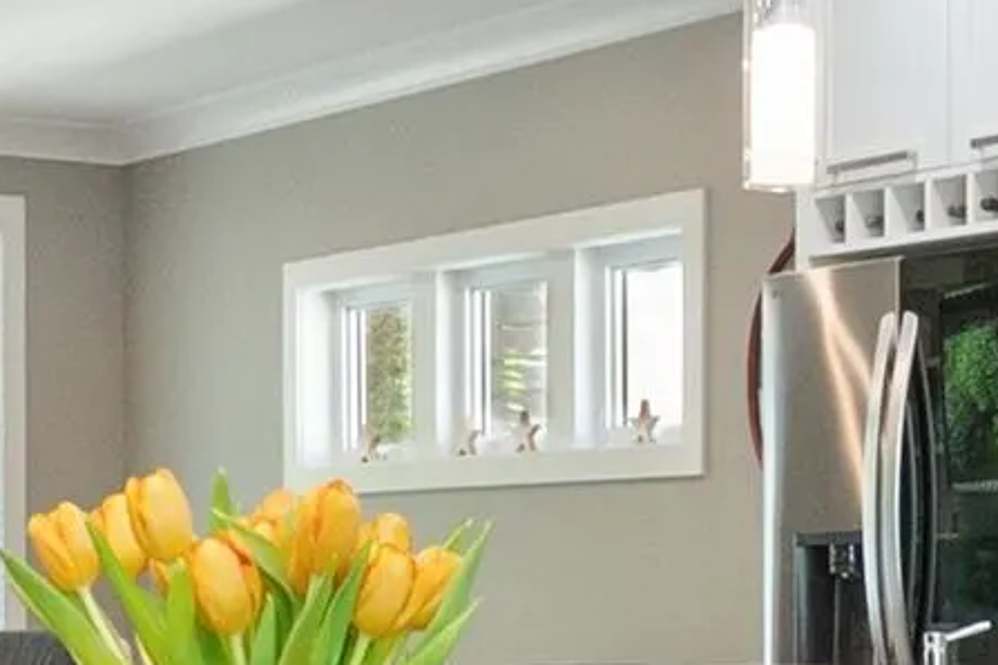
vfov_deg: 13.1
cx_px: 514
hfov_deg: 19.8
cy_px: 692
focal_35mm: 103
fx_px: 2855
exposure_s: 1/25
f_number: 7.1
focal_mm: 10
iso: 320
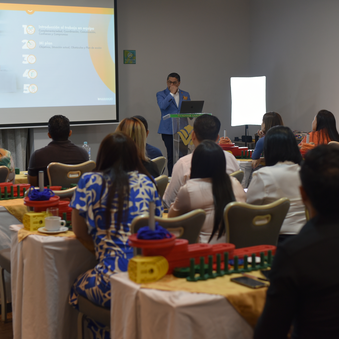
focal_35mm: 64
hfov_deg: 26.9
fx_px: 709
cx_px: 163
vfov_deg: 26.9
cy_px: 170
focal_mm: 50
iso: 800
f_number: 3.2
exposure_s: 1/125
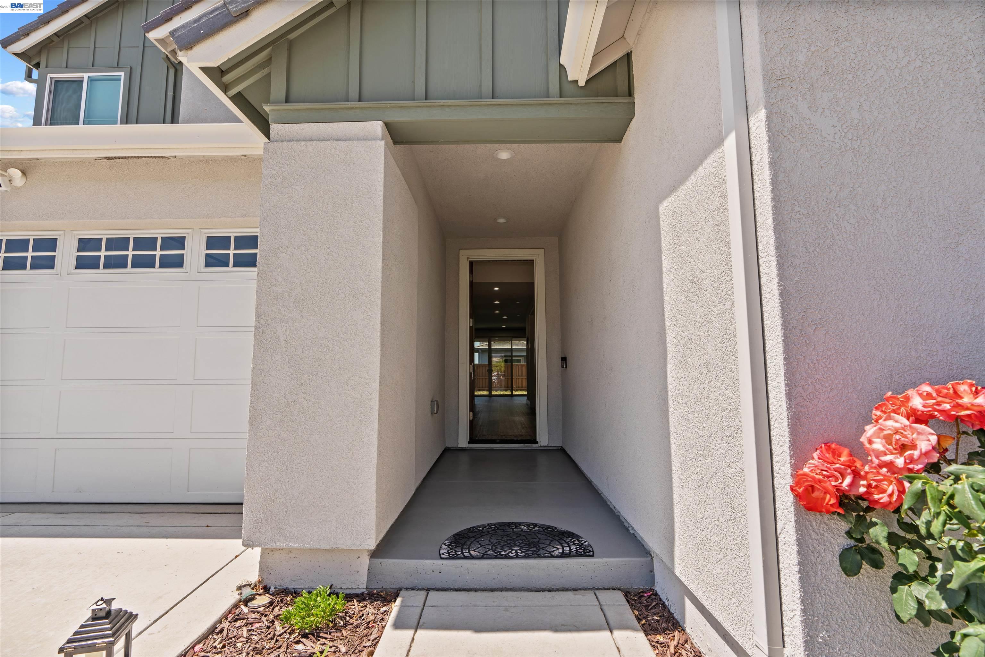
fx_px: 438
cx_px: 492
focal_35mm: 16
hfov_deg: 96.7
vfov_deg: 73.7
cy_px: 328
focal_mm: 16
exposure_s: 1/60
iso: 100
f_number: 8
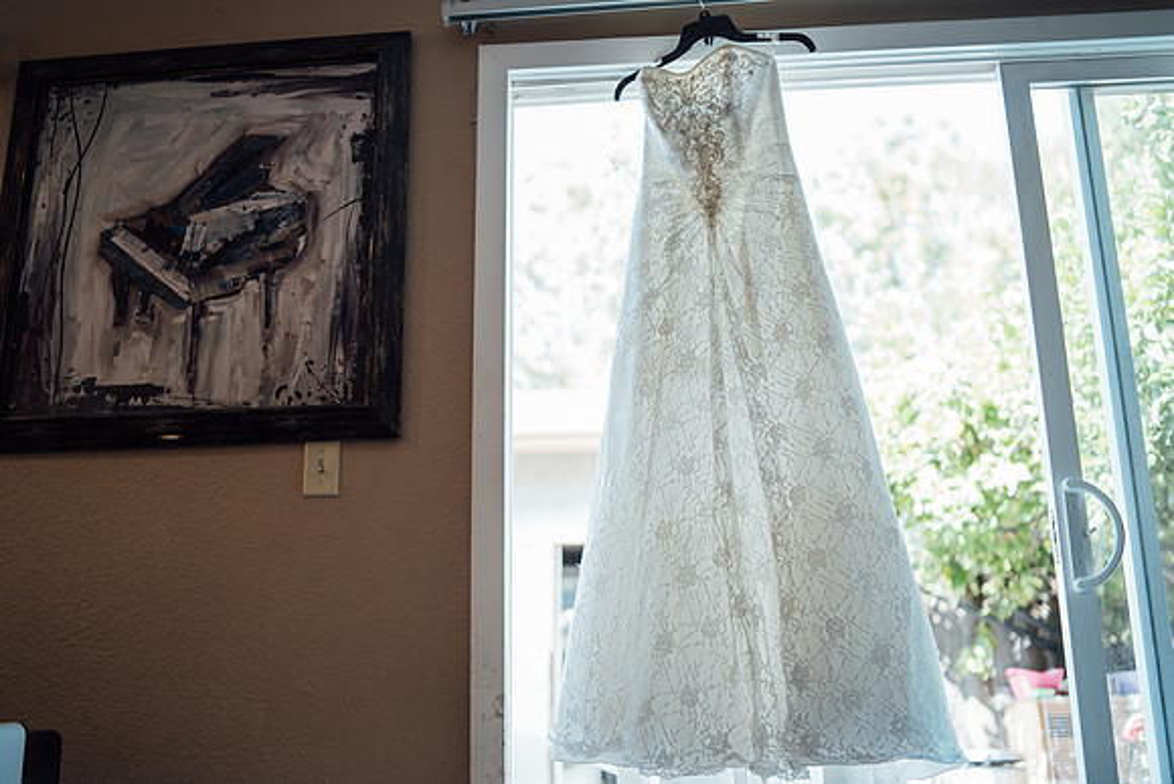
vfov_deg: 37.9
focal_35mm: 35
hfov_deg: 54.4
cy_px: 392
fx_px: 1142
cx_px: 587
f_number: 1.8
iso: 200
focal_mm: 35
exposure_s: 1/250
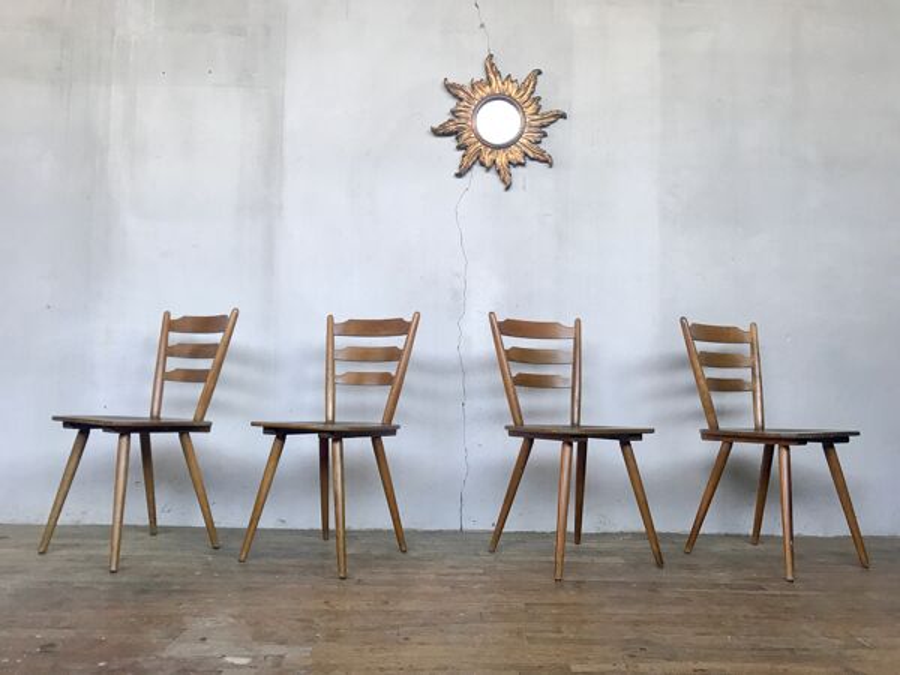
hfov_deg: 63.4
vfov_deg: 49.7
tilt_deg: +3.6
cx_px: 450
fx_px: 728
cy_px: 338
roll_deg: -0.7
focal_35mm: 28
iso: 25
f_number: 1.8
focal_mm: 3.99
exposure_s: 1/33
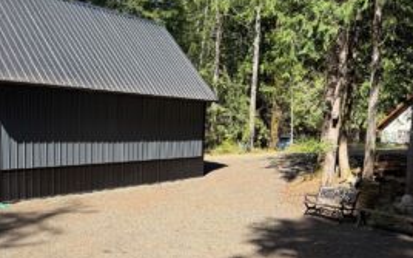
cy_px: 178
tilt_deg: -8.3
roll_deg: -1.6
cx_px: 179
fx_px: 427
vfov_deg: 33.1
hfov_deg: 51.4
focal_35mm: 38
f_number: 1.78
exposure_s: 1/1410
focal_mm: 6.76
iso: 80
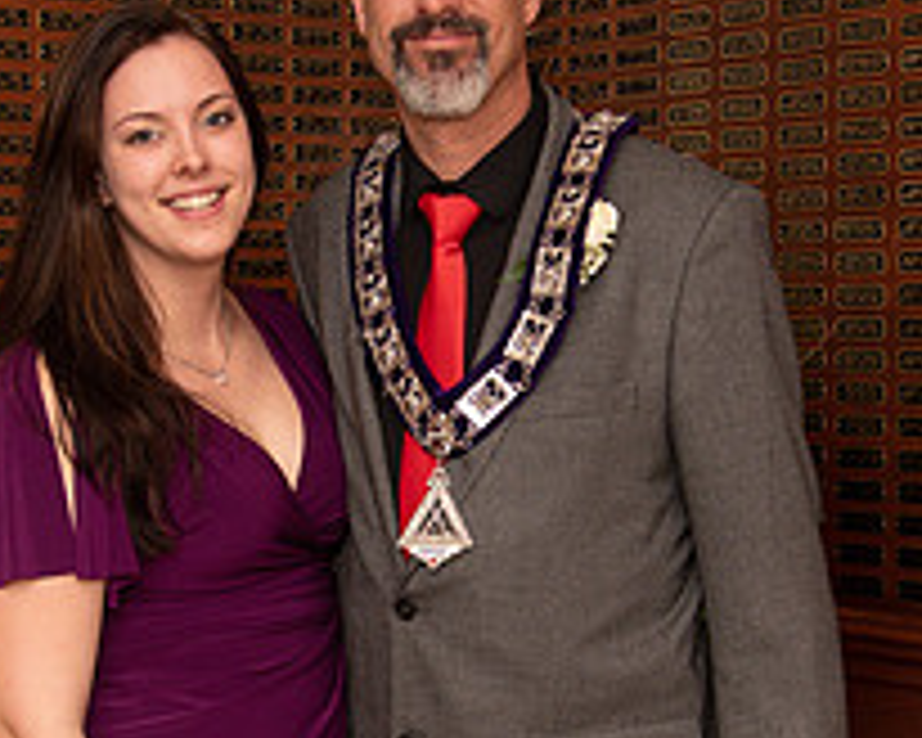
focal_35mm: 85
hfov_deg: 22.5
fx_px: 2319
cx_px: 409
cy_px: 506
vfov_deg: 18.0
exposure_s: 1/200
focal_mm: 32
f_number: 4
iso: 800
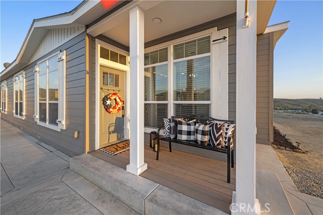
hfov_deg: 104.2
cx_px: 162
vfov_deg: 81.2
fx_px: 126
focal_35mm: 14
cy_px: 108
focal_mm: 14
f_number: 8
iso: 100
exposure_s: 1/20
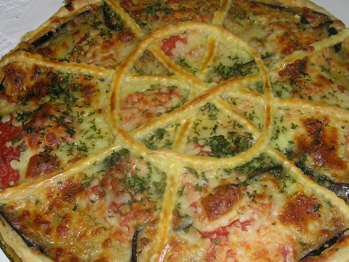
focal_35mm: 59
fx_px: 595
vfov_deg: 24.8
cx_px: 188
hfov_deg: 32.7
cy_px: 159
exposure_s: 1/60.1
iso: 50
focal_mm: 8
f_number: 3.1
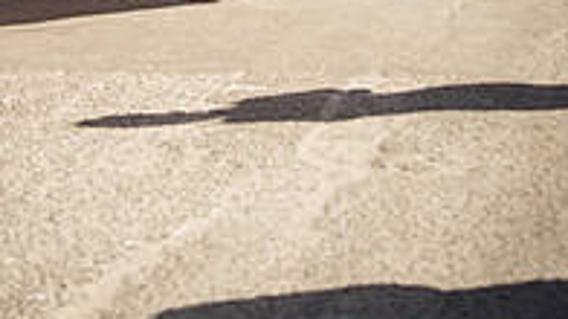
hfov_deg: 9.0
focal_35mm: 240
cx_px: 178
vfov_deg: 5.0
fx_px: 3613
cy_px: -246
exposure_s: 1/200
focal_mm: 100
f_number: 6.3
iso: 100
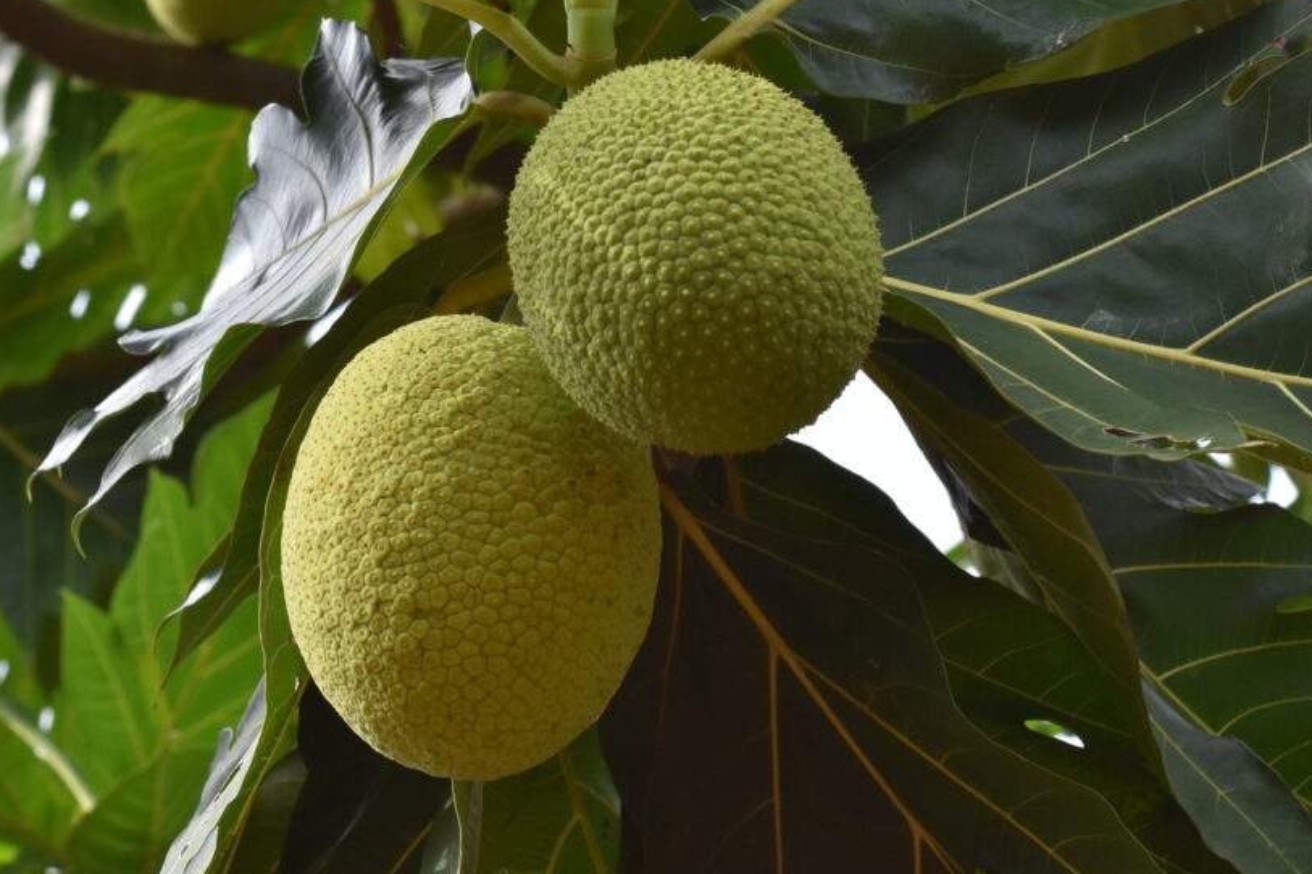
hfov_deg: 18.9
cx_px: 602
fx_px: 3936
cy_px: 485
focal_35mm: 108
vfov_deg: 12.7
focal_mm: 50
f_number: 8
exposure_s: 1/400
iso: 800
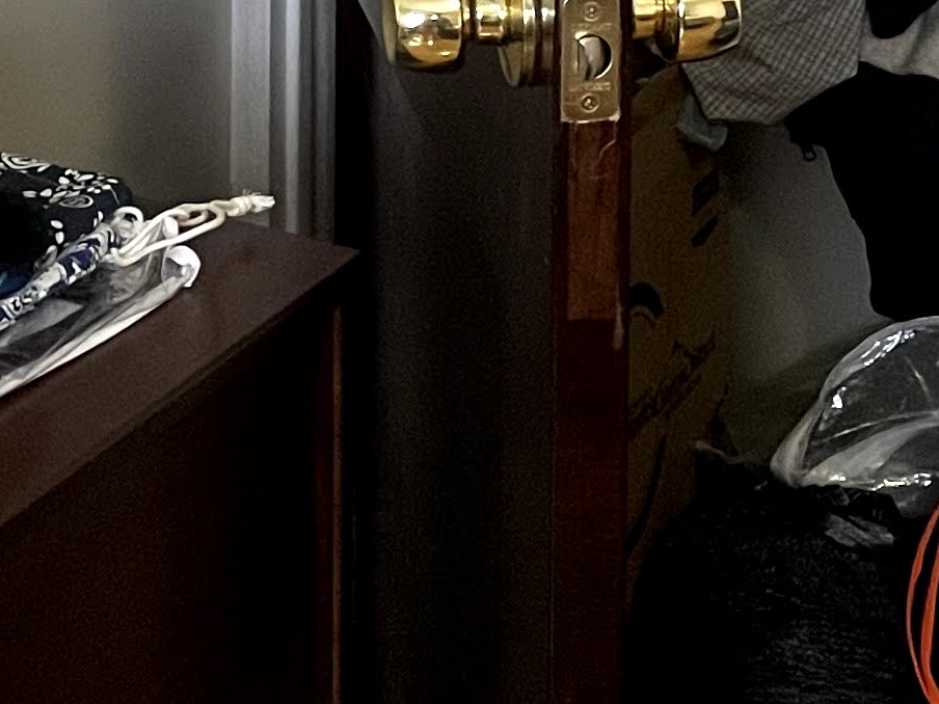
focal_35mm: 116
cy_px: -666
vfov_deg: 11.6
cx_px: 244
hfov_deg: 16.9
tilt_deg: -5.8
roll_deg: +0.2
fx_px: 3147
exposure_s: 1/60
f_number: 1.6
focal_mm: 4.2
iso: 500
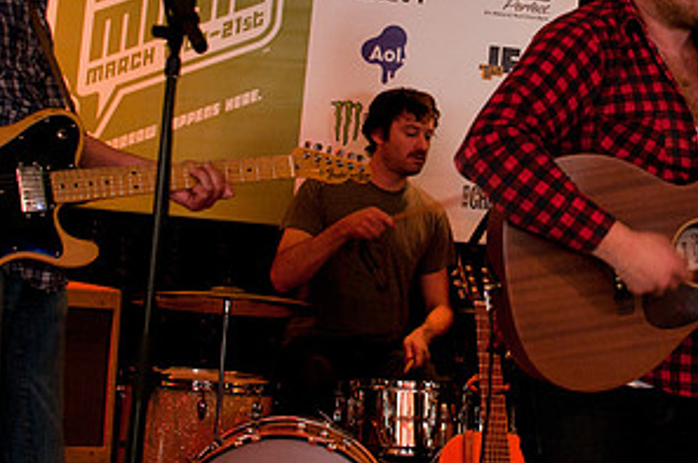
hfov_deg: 22.9
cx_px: 524
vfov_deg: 15.4
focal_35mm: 88
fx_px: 1703
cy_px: 135
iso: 640
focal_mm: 30
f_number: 3.5
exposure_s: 1/60
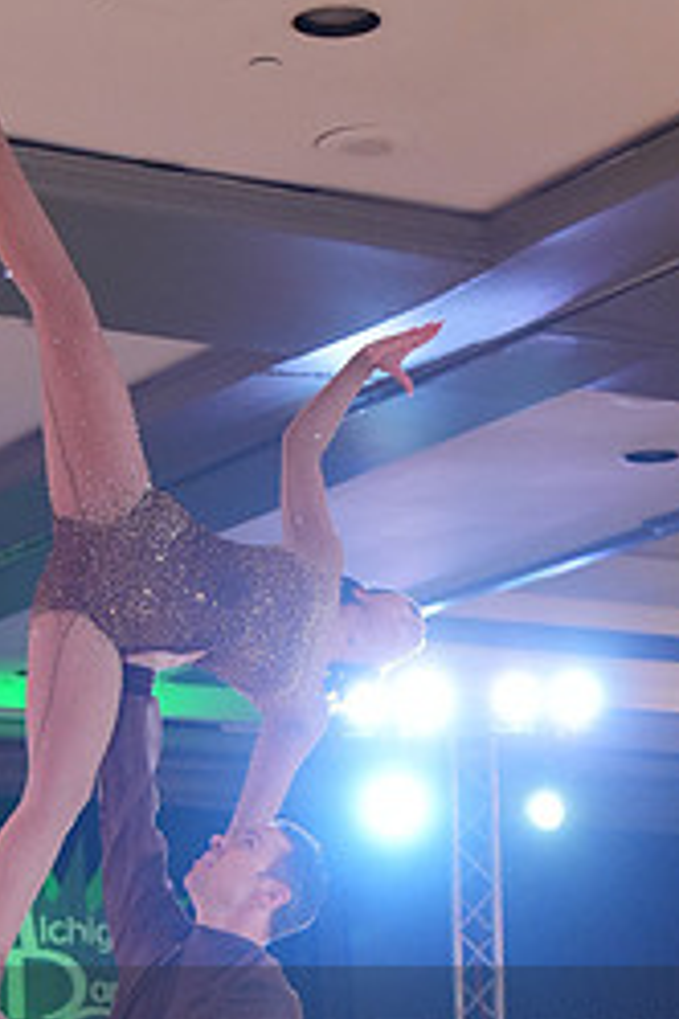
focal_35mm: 119
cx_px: 321
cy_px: 1105
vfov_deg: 16.7
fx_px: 3366
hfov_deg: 11.5
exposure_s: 1/400
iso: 4000
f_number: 4
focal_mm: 51
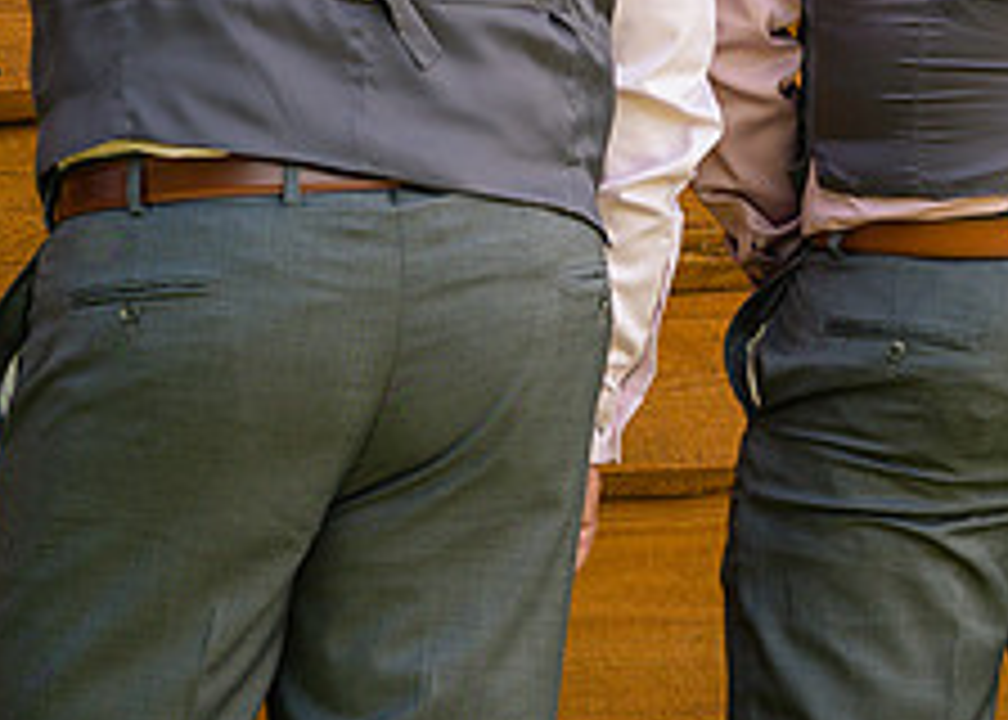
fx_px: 11566
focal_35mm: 404
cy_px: 237
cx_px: 732
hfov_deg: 5.0
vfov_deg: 3.6
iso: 100
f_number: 4.5
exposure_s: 1/200
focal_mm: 85
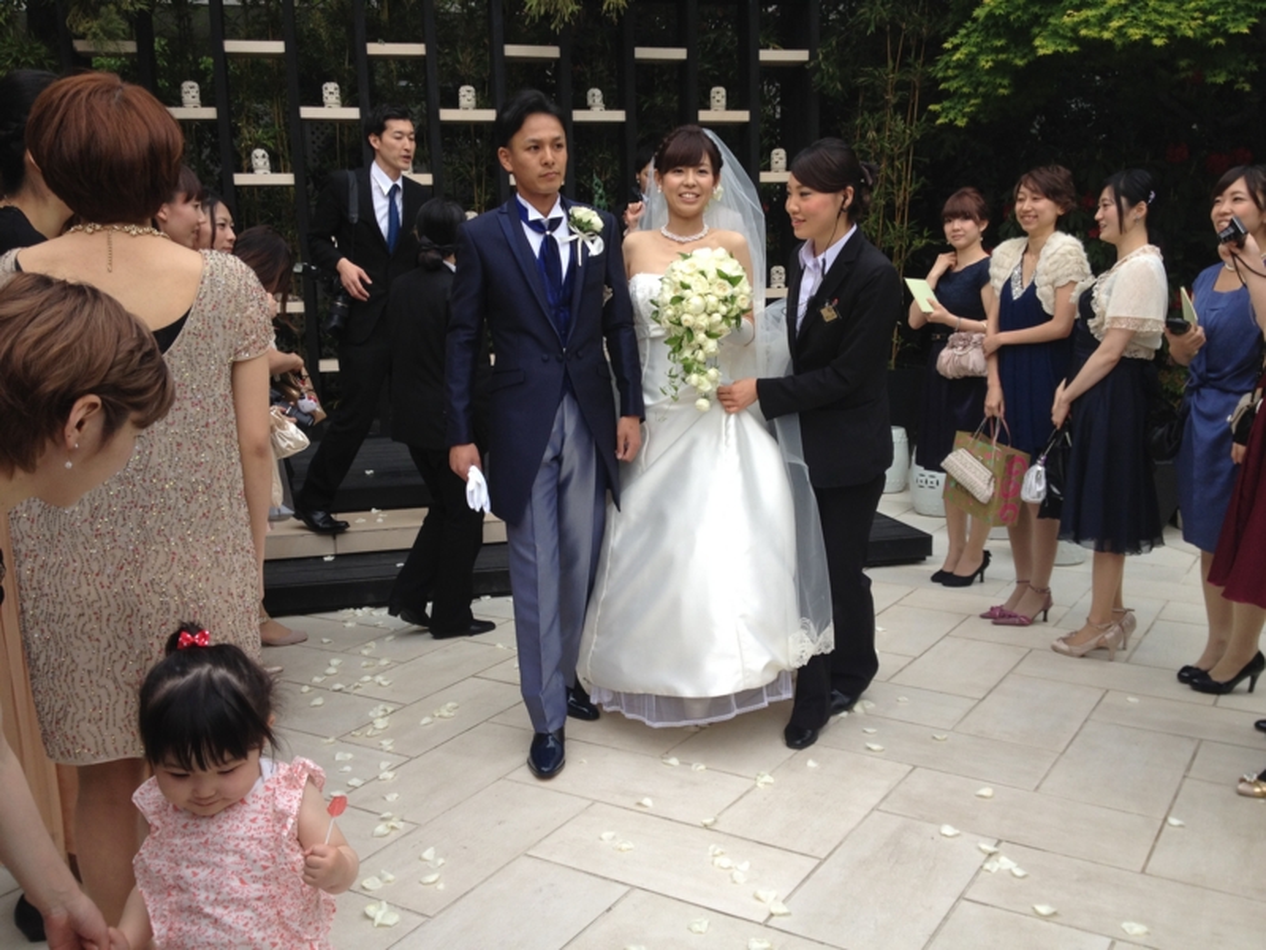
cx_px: 633
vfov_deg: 40.7
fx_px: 1280
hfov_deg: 52.6
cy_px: 475
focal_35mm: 35
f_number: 2.4
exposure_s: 1/389
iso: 64
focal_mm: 4.28
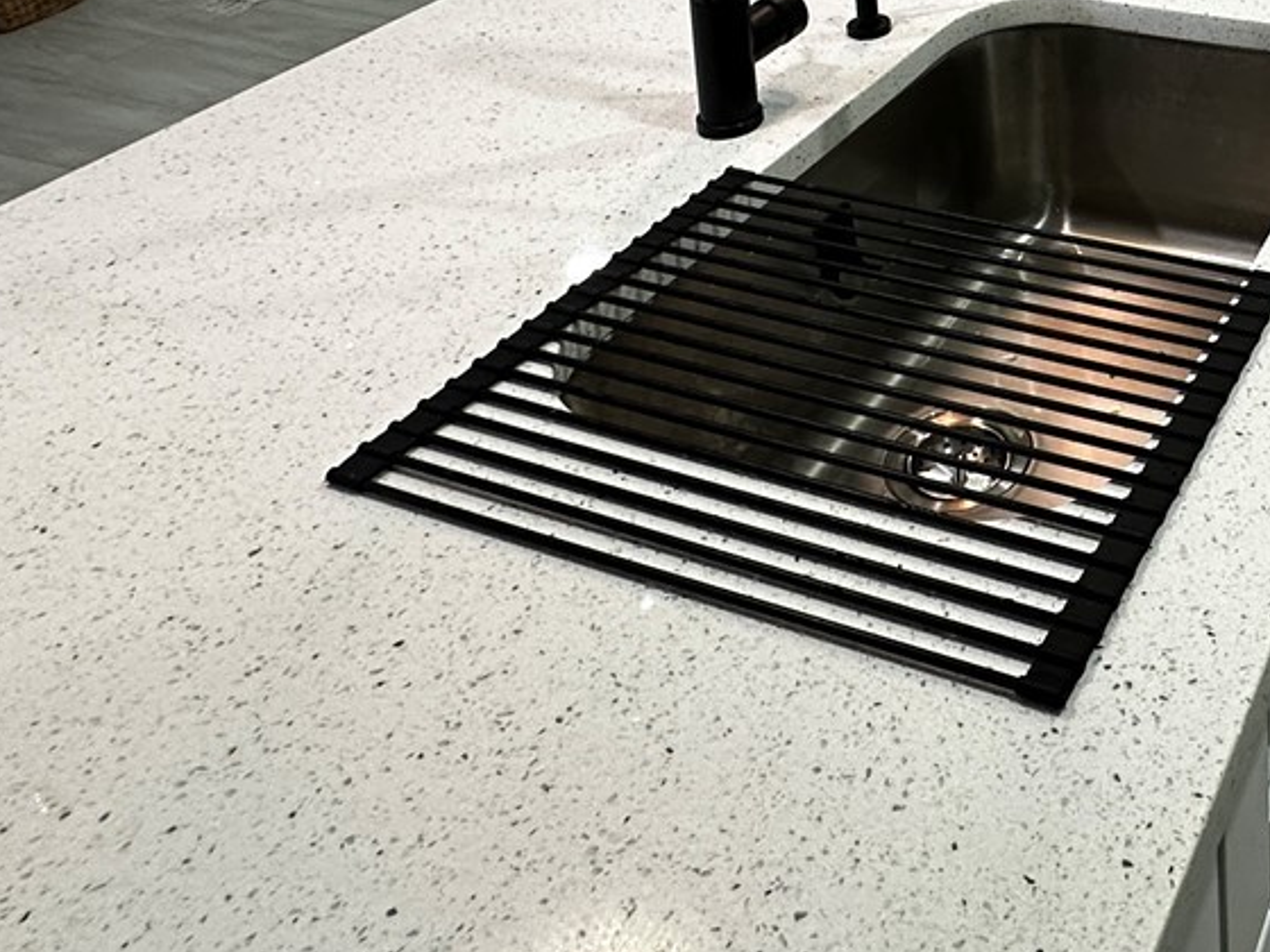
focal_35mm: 40
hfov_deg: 41.1
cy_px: -308
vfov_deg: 28.8
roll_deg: +0.2
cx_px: 1259
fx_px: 1468
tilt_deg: -11.6
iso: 200
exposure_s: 1/60
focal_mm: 2.22
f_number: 2.2
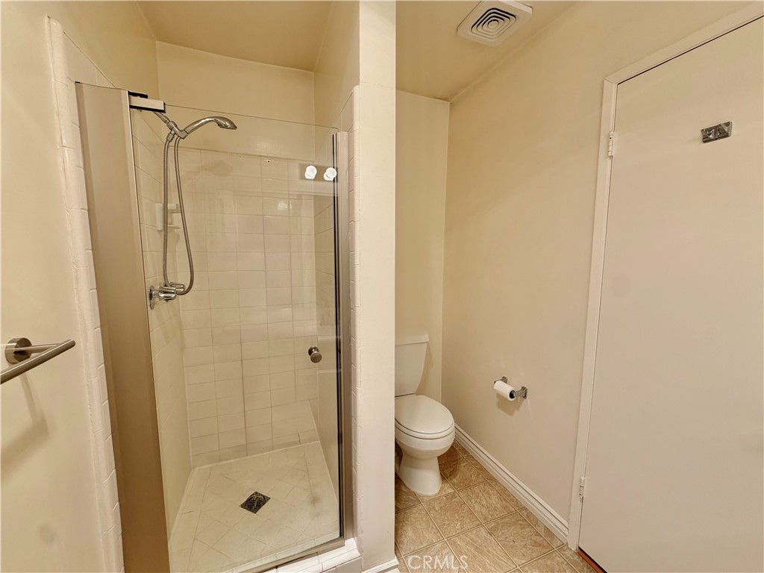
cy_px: 286
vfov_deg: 85.7
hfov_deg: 102.1
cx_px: 382
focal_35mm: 14
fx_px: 309
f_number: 2.2
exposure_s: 1/120
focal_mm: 2.22
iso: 100
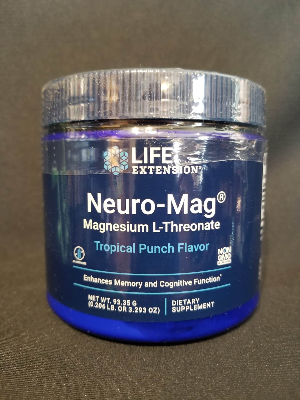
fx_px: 300
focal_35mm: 26
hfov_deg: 53.1
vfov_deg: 67.3
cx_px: 150
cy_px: 200
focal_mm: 4.25
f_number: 1.7
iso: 200
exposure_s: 1/15
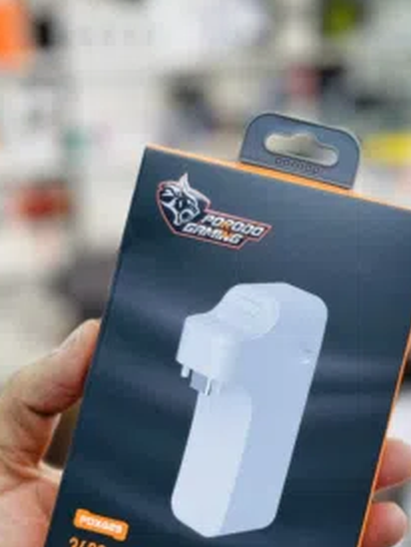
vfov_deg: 27.7
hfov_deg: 21.0
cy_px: 333
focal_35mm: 70
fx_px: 1106
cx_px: 271
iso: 80
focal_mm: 6.76
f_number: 1.78
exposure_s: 1/100
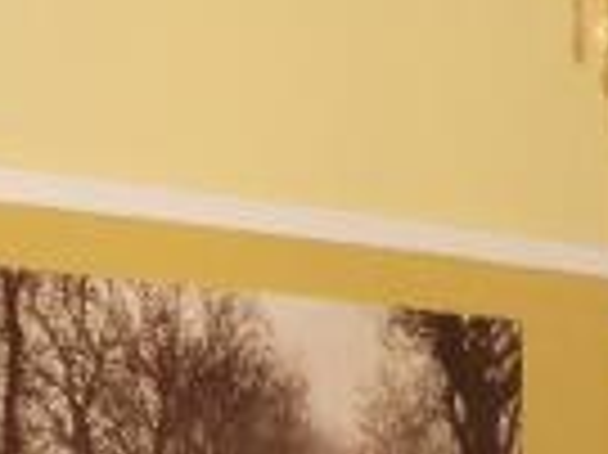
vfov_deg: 13.0
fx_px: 1825
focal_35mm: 104
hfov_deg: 18.9
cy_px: 793
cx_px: 399
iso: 400
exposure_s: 1/50
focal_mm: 4.3
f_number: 3.2
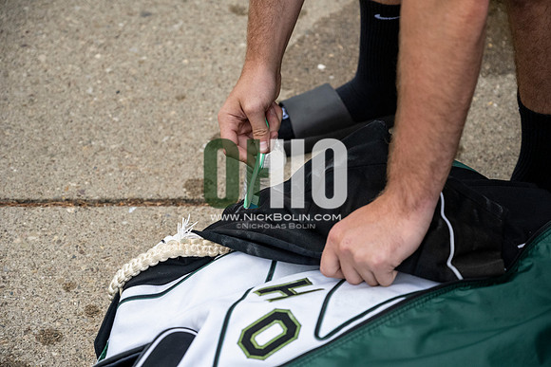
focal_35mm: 70
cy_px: 184
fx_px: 1072
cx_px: 276
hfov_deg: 28.8
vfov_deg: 19.5
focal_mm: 70
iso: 2000
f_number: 4
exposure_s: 1/4000
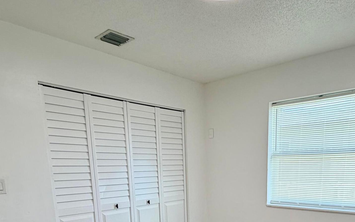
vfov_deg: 37.1
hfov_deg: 62.3
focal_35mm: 30
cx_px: 214
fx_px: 290
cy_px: 225
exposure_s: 1/121
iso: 64
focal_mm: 2.22
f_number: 2.2
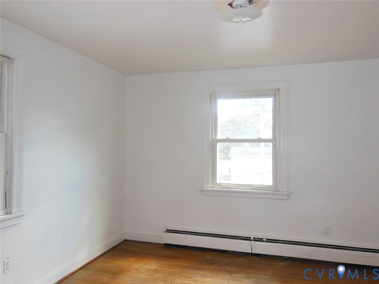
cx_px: 190
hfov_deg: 69.4
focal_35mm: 25
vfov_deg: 54.9
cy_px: 142
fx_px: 274
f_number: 3.5
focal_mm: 4.5
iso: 250
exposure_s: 1/30
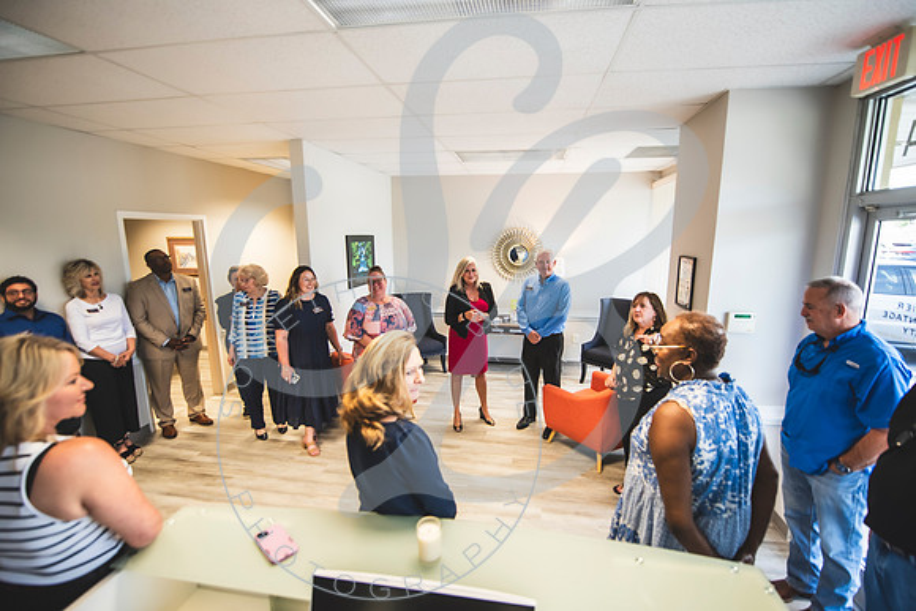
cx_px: 474
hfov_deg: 100.8
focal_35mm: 15
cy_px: 305
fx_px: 379
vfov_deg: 77.8
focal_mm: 14
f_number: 2.8
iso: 800
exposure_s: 1/200
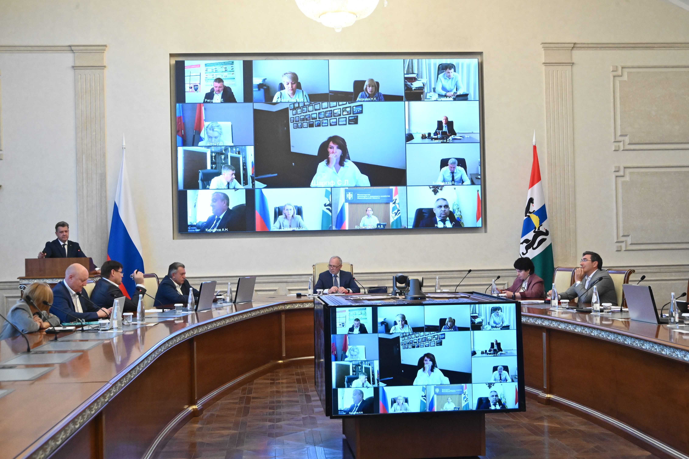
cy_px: 230
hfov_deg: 43.6
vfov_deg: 29.8
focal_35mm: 45
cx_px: 344
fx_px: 861
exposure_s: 1/160
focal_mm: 45
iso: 6400
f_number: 11
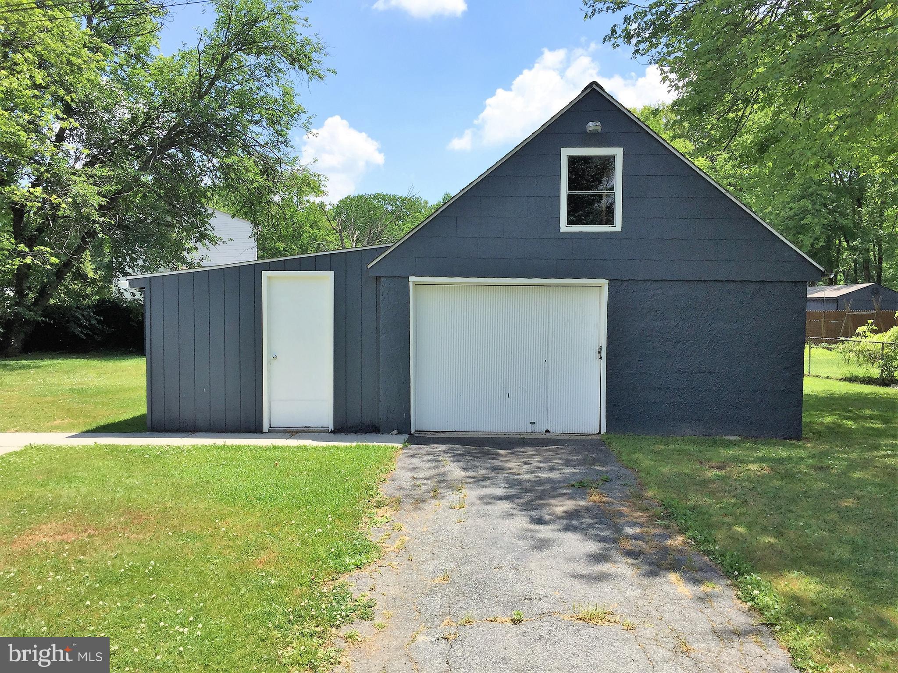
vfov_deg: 48.2
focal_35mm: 29
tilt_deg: -2.3
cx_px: 449
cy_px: 336
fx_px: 752
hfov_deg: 61.7
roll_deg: -0.9
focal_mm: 4.15
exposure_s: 1/1883
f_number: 2.2
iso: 32
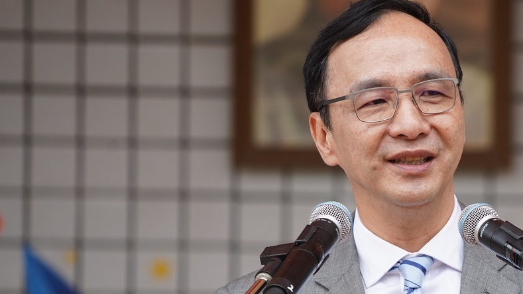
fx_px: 6740
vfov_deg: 2.5
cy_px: 246
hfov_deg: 4.4
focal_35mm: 486
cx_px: 457
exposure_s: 1/400
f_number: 5.6
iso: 500
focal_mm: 244
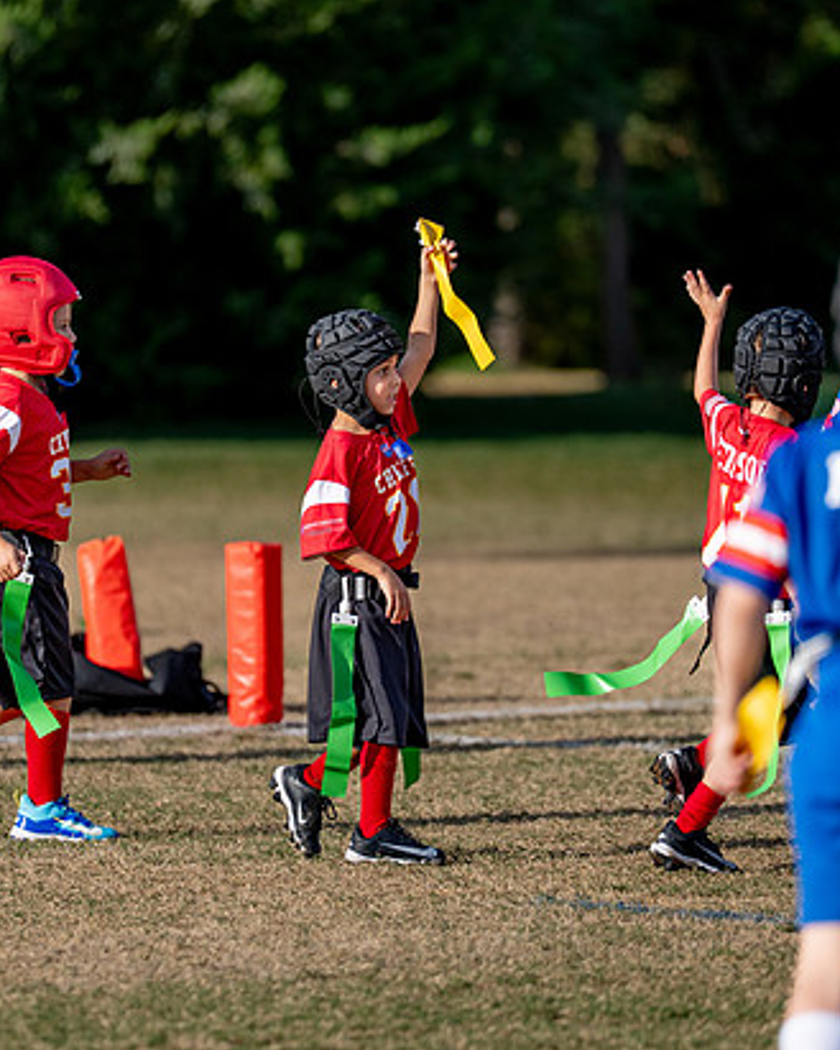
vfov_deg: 5.1
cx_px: 367
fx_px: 11773
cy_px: 470
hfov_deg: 4.1
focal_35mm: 379
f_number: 2.8
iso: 250
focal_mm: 200
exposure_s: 1/5000
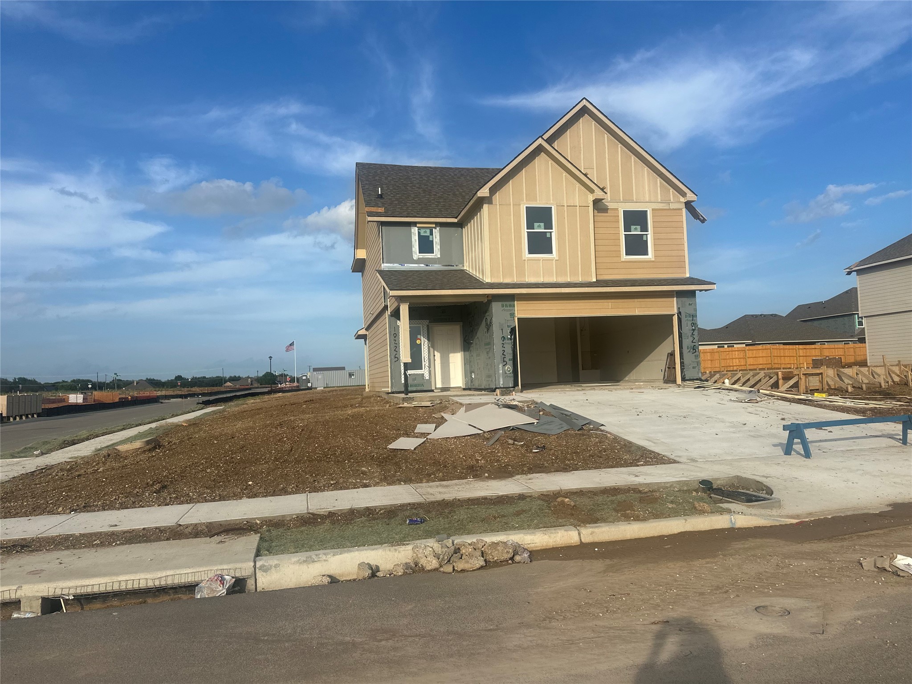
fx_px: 632
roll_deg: +2.4
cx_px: 456
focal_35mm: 24
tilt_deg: +3.3
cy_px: 342
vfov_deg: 56.8
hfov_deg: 71.6
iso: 80
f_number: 1.78
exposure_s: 1/4545
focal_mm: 6.86
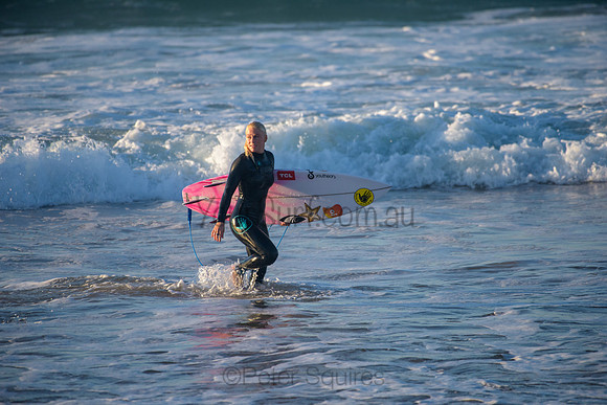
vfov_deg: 2.8
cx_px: 304
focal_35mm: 500
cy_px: 202
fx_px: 8432
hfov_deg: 4.1
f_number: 5.6
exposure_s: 1/2000
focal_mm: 500
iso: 560
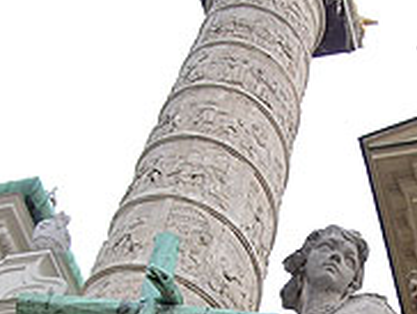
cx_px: 346
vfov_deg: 15.7
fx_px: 1134
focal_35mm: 94
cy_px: 250
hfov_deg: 20.6
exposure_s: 1/100
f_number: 4
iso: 50
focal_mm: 6.3
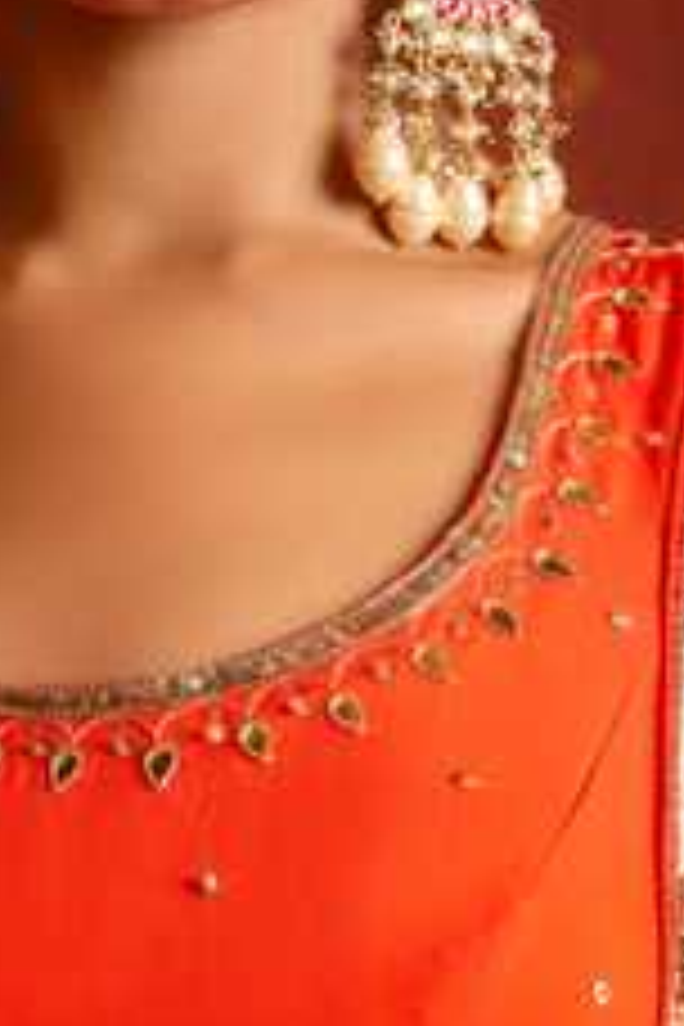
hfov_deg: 11.9
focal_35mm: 115
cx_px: 536
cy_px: 1073
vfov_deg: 17.3
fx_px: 3277
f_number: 7.1
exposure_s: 1/160
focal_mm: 50
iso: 320
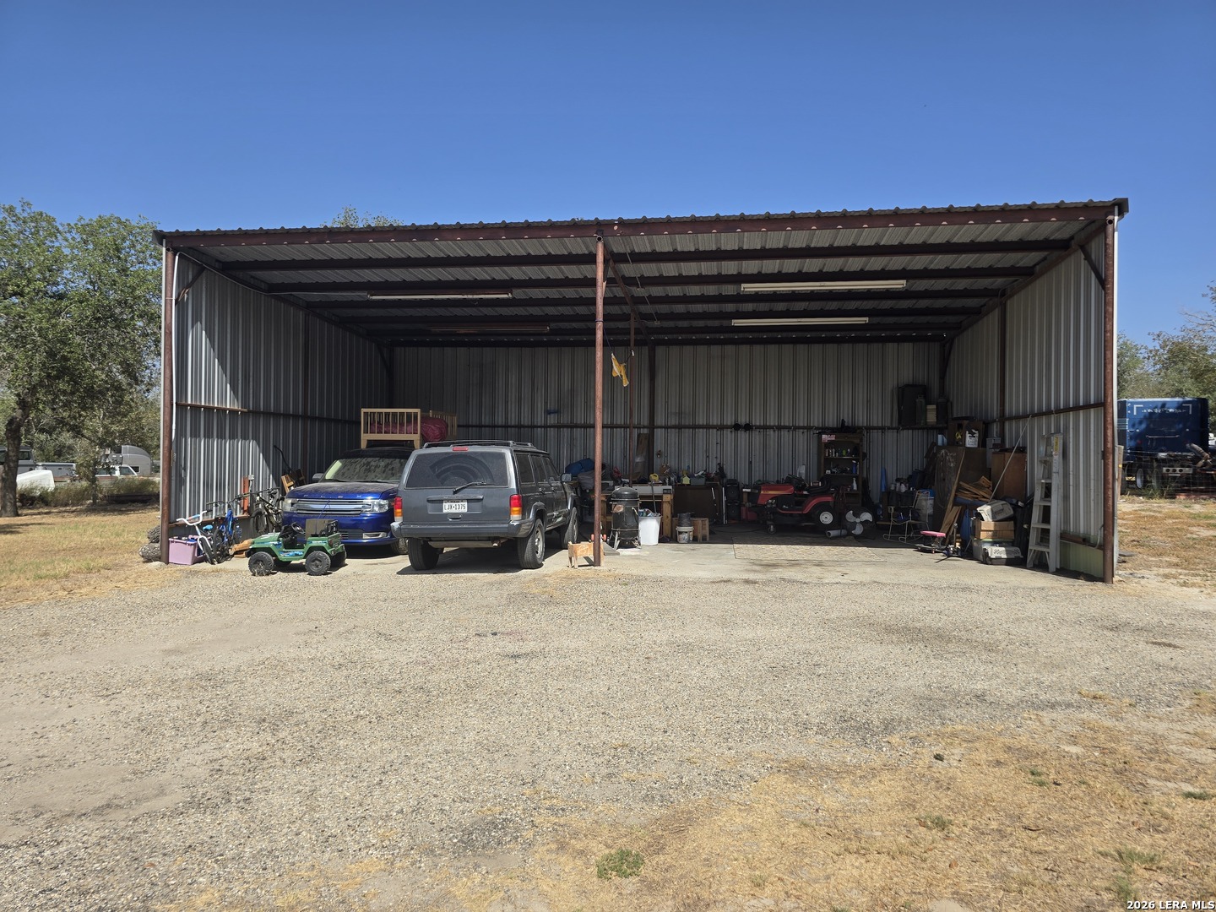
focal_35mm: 23
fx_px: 808
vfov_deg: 58.9
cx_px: 608
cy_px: 456
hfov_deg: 73.9
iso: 12
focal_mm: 6.3
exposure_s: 1/801
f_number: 1.7
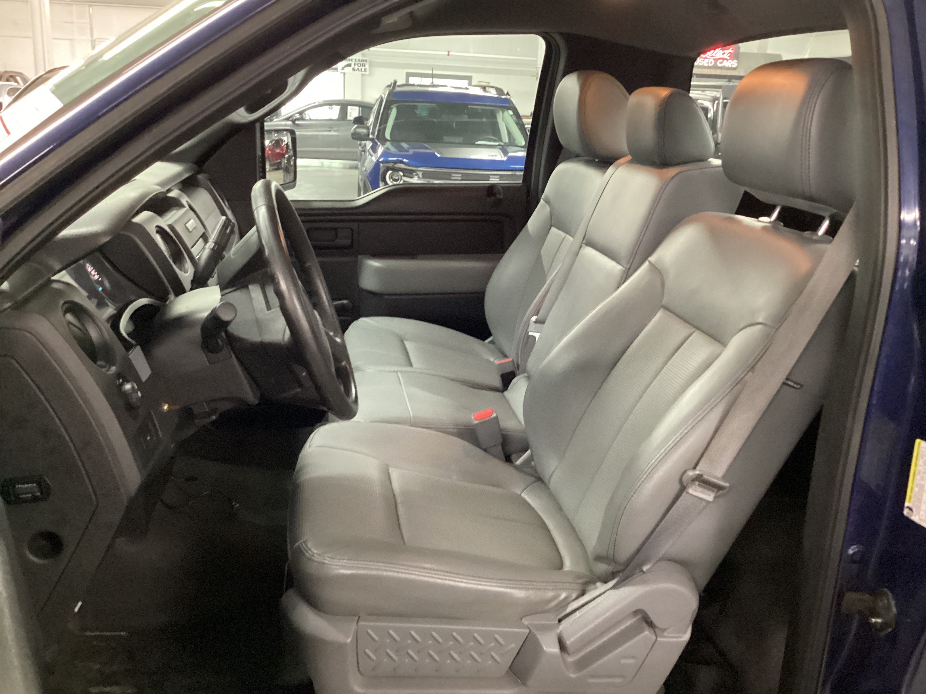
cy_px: 347
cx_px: 463
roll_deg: -3.1
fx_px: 829
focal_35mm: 31
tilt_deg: -17.0
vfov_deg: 45.4
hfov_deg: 58.4
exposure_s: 1/25
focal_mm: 3.3
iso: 640
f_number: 2.4
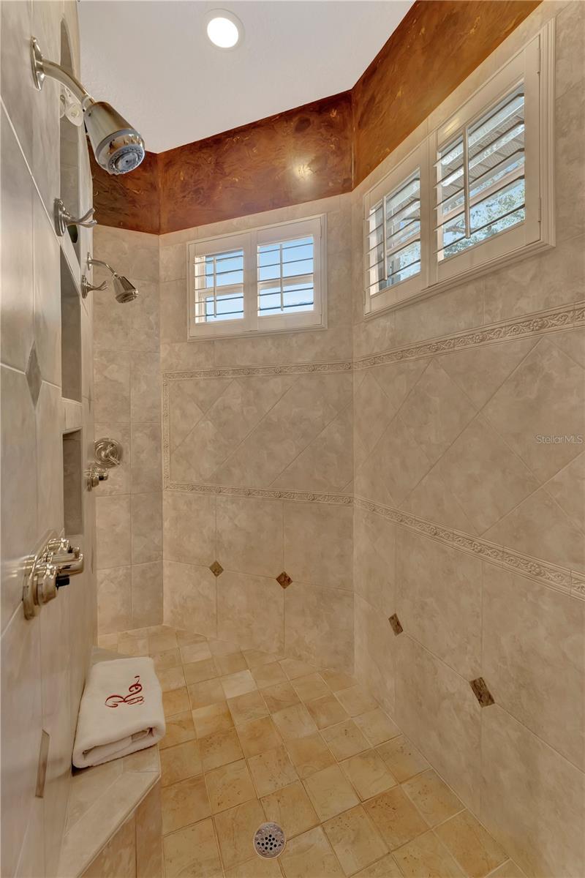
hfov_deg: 76.6
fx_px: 370
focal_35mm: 15
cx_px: 292
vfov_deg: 99.6
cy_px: 439
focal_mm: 15.2
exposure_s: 1/15
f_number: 8
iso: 1000
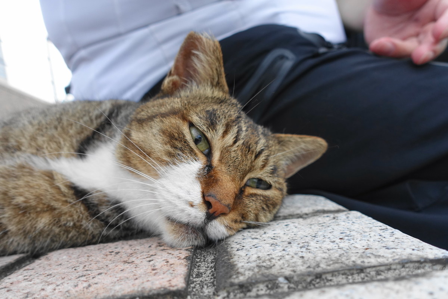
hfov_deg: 73.7
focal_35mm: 24
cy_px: 150
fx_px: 299
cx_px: 224
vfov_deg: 53.1
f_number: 2.8
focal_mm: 8.8
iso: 200
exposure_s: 1/100
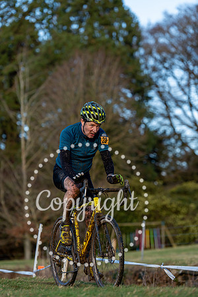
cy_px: 148
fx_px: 1163
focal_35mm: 141
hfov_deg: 9.7
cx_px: 99
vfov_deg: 14.6
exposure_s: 1/1000
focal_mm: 141
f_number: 3.5
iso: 250
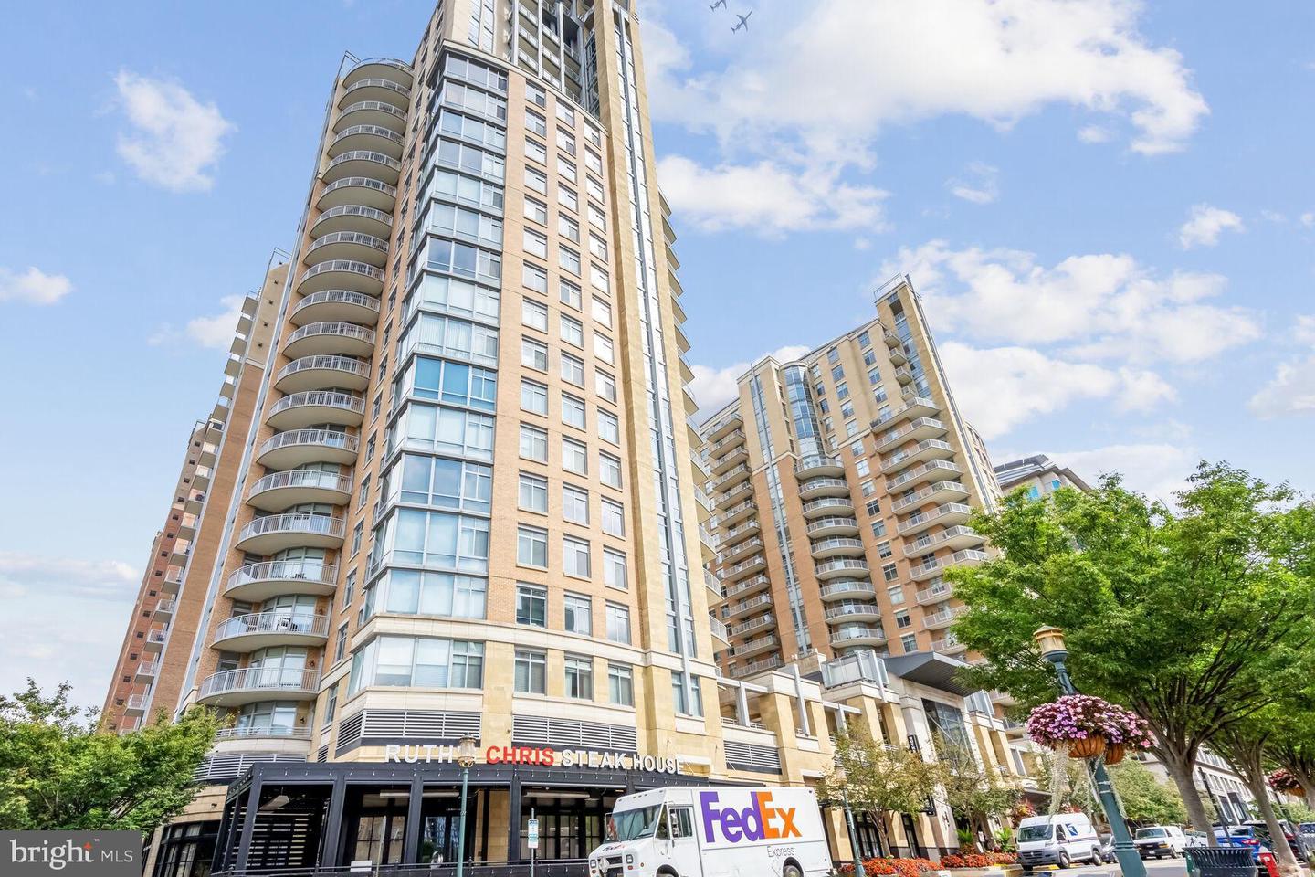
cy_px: 438
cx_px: 658
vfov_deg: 73.7
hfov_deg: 96.7
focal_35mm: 16
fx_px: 584
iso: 800
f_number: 9
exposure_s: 1/1000
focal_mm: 16
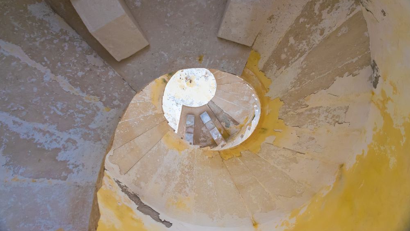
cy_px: 99
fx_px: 315
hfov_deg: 66.1
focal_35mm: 29
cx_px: 203
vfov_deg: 40.1
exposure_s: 1/20
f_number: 4.5
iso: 640
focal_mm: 18
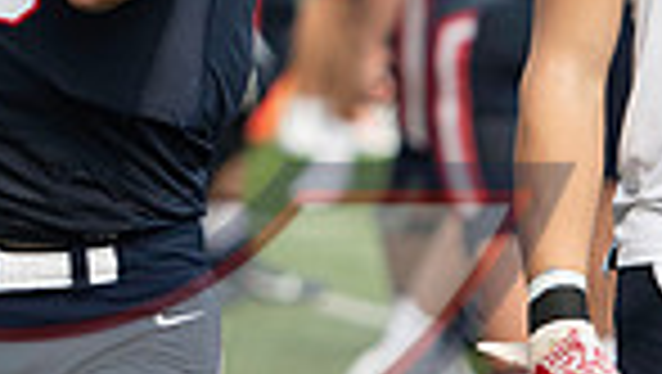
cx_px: 0
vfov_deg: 1.7
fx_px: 12281
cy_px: 59
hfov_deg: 3.1
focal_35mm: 699
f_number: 2.8
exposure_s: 1/2000
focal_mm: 145
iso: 2500
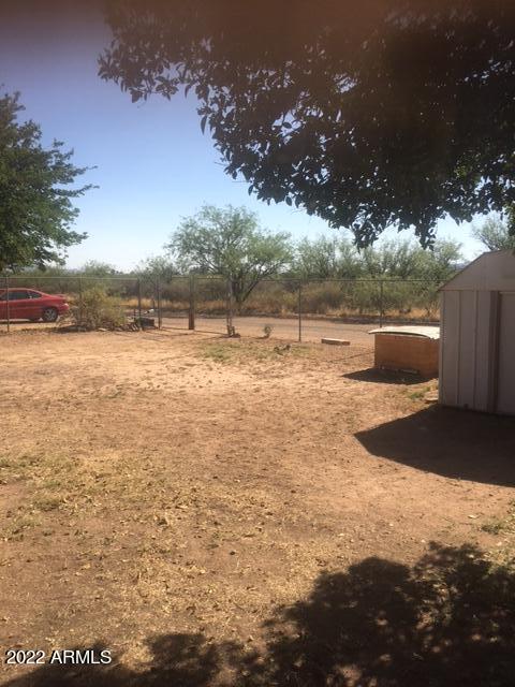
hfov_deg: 48.2
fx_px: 575
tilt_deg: -5.5
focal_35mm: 29
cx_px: 258
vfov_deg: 61.7
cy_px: 344
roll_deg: +0.2
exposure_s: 1/1570
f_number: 2.2
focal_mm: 4.15
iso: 25
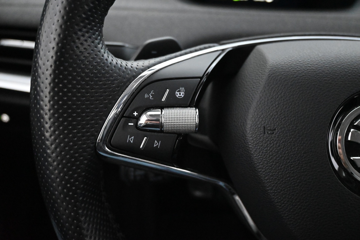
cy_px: 120
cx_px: 180
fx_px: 367
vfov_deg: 36.2
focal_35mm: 37
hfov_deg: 52.2
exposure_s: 1/40
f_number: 4.2
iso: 10000
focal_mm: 24.5
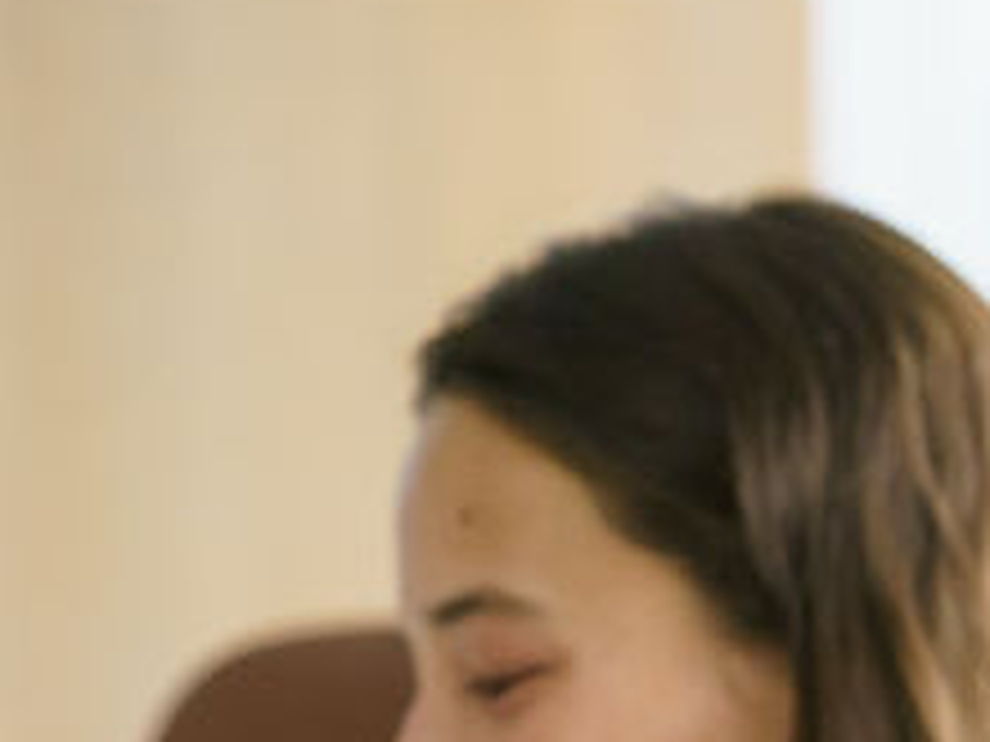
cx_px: 1400
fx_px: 12012
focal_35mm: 420
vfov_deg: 3.5
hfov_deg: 4.7
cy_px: 1001
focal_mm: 94
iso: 3200
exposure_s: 1/800
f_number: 4
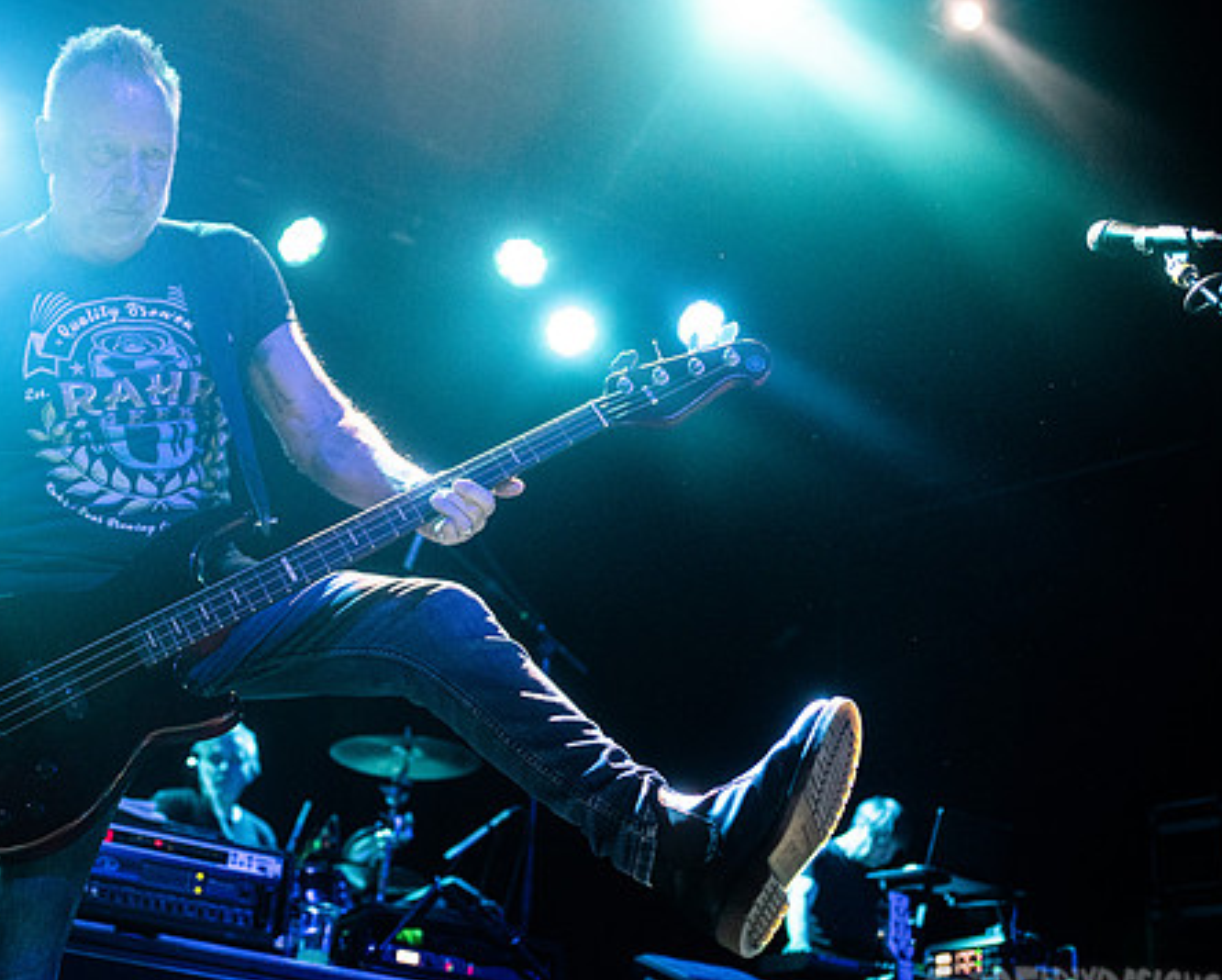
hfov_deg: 37.7
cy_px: 530
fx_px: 1774
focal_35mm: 49
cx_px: 446
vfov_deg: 30.9
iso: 3200
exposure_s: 1/500
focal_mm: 40
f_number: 3.2
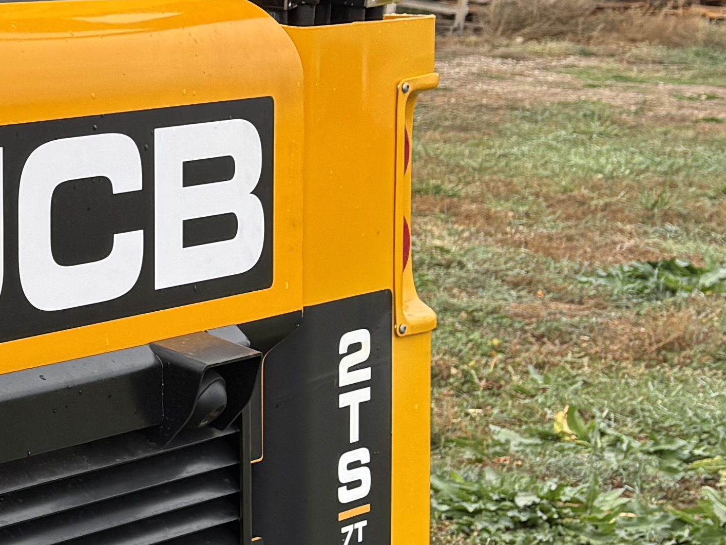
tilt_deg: -8.8
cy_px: 254
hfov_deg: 15.1
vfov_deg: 14.1
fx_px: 2203
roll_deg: -0.8
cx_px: -728
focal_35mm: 105
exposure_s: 1/1016
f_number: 1.6
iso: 50
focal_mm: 5.96
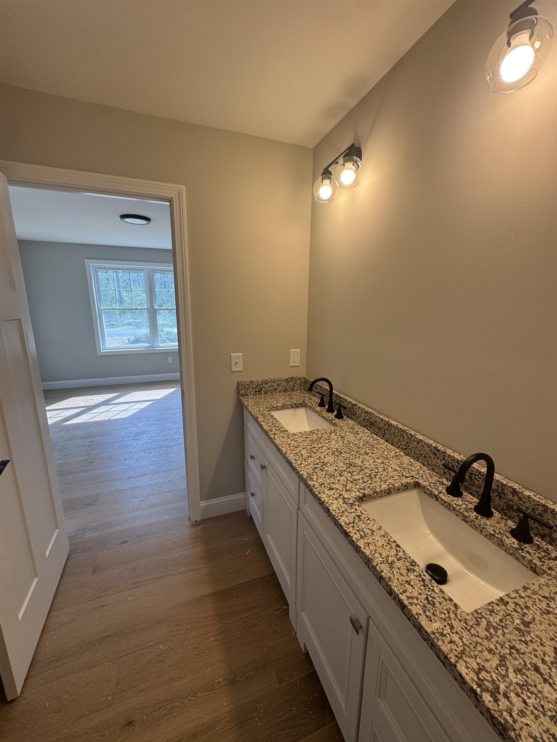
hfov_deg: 85.7
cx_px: 278
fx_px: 300
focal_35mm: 14
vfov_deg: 102.1
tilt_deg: -13.2
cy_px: 371
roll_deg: -0.3
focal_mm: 2.22
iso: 80
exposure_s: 1/120
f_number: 2.2
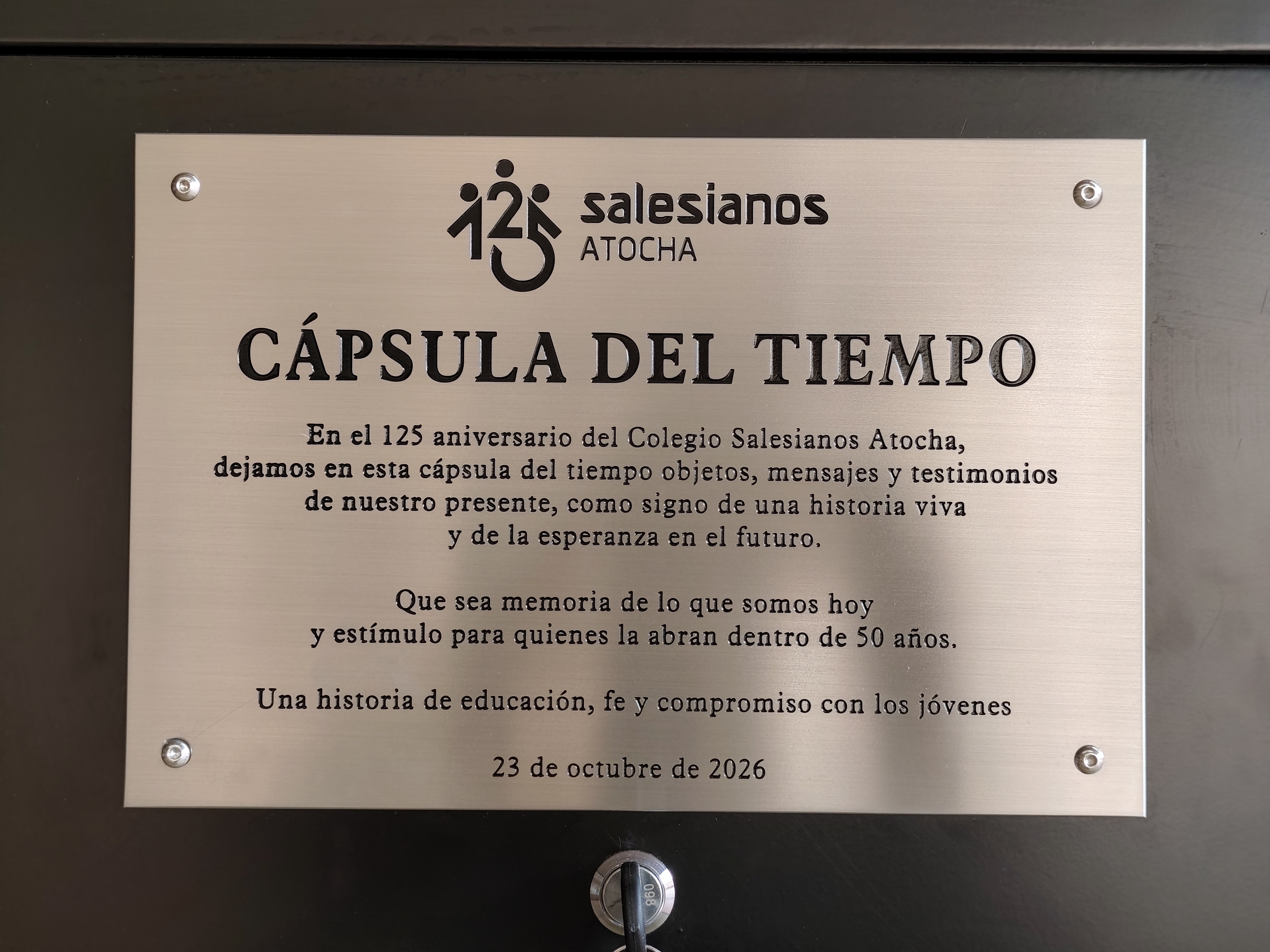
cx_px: 635
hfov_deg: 41.2
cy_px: 476
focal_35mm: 46
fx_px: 1688
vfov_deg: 31.5
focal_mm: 6.19
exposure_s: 1/100
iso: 200
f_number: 1.65
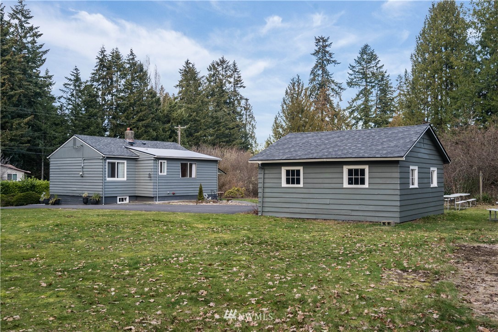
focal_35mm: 35
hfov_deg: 54.4
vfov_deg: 37.9
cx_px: 249
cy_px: 166
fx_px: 484
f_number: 9
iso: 800
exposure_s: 1/40
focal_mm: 35
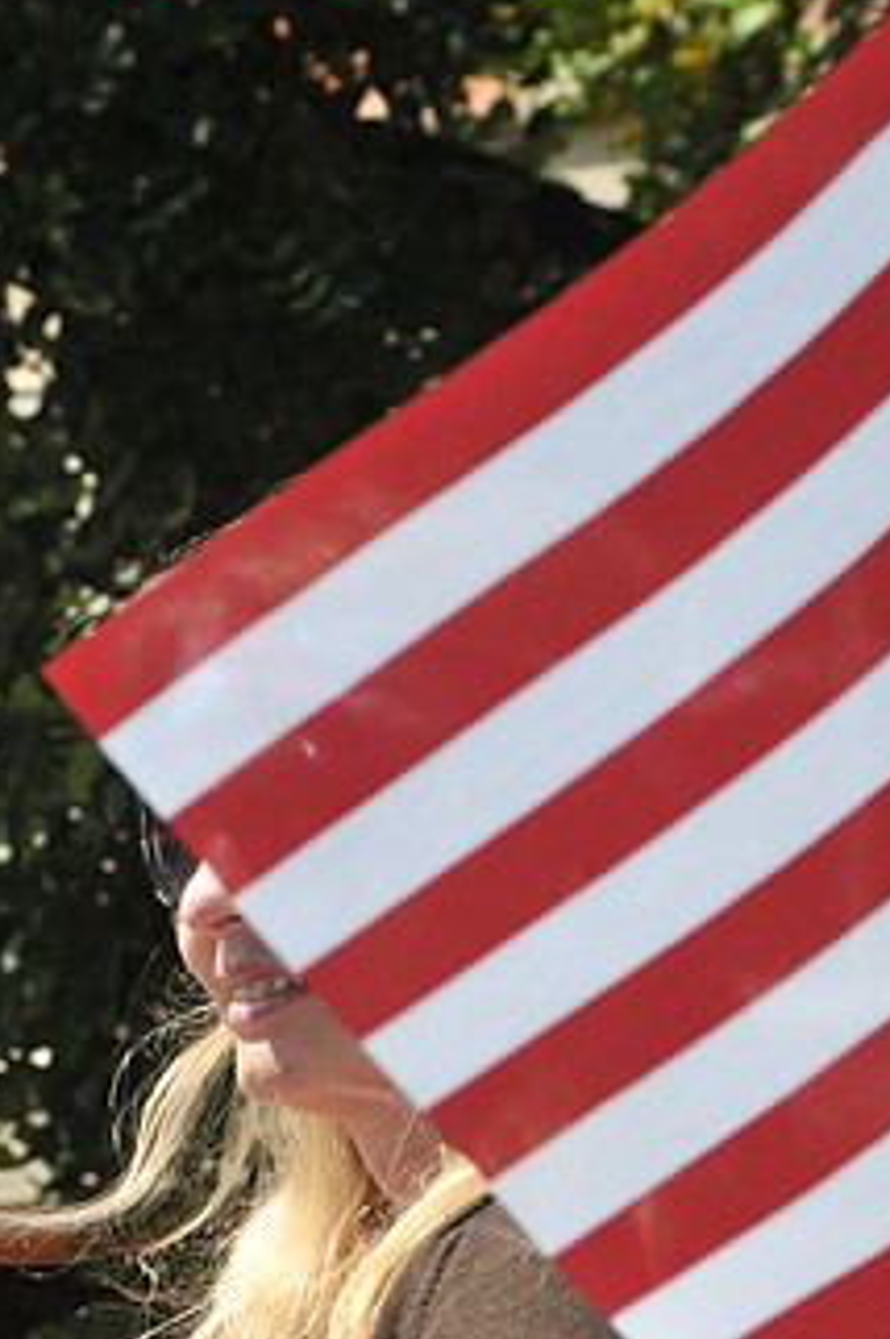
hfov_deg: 6.3
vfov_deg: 9.5
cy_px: 1015
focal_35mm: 216
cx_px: 177
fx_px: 8027
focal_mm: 80
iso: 400
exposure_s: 1/320
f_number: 11
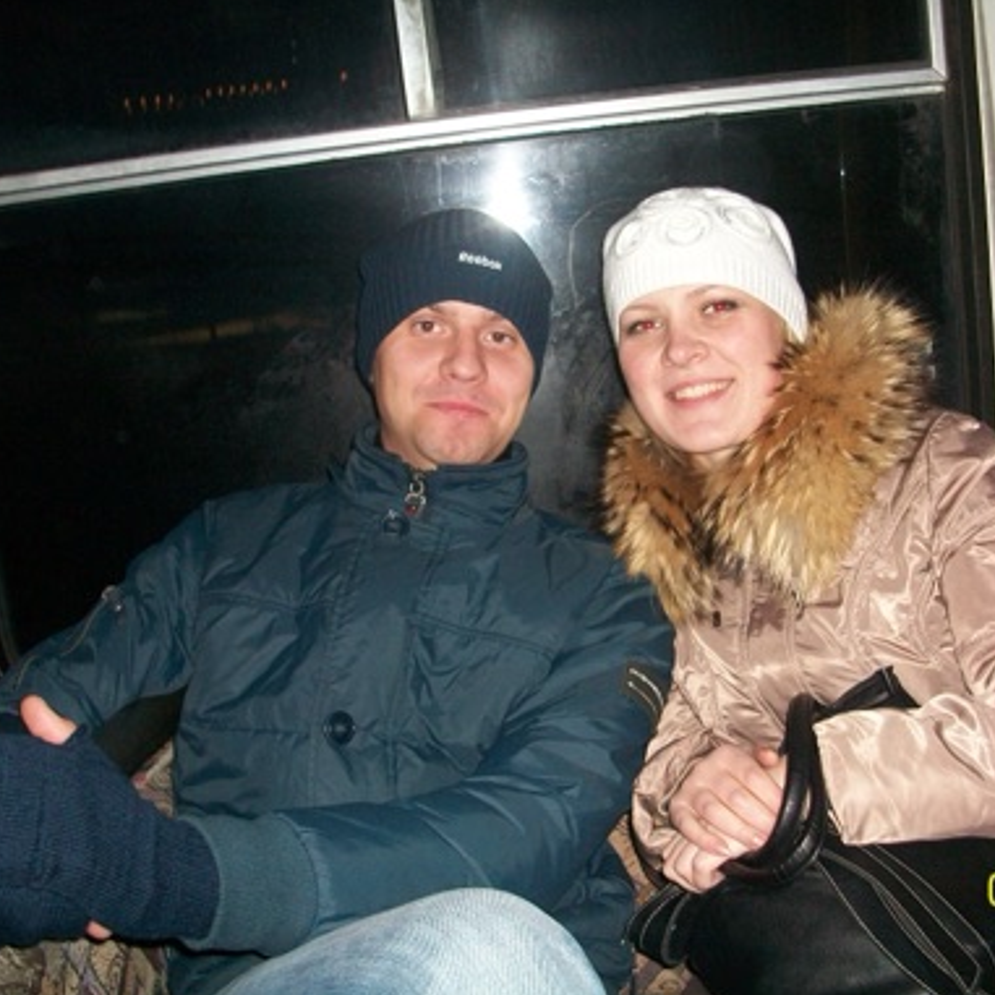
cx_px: 595
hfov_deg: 40.7
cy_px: 494
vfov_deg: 40.9
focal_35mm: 41
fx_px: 1333
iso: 120
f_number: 2.8
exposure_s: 1/60
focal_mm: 5.7
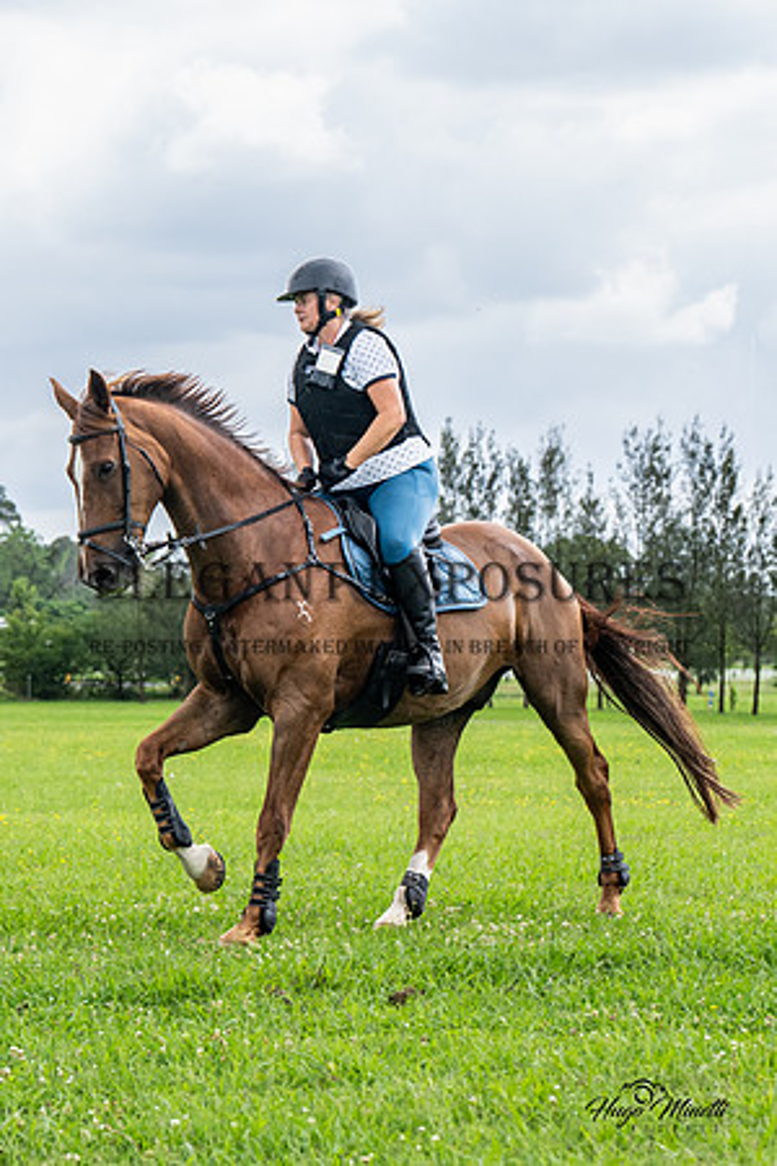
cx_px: 207
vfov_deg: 16.7
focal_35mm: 123
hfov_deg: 11.1
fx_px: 3982
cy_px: 583
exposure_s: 1/1600
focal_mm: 82
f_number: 5.6
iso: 800
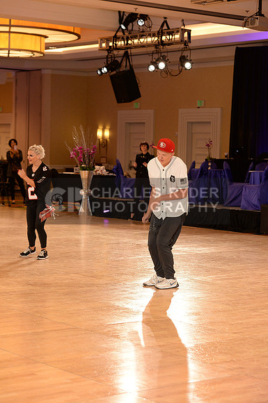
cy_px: 202
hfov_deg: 15.1
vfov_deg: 22.7
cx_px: 134
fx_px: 1008
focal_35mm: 90
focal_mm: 90
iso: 1600
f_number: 4.5
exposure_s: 1/250
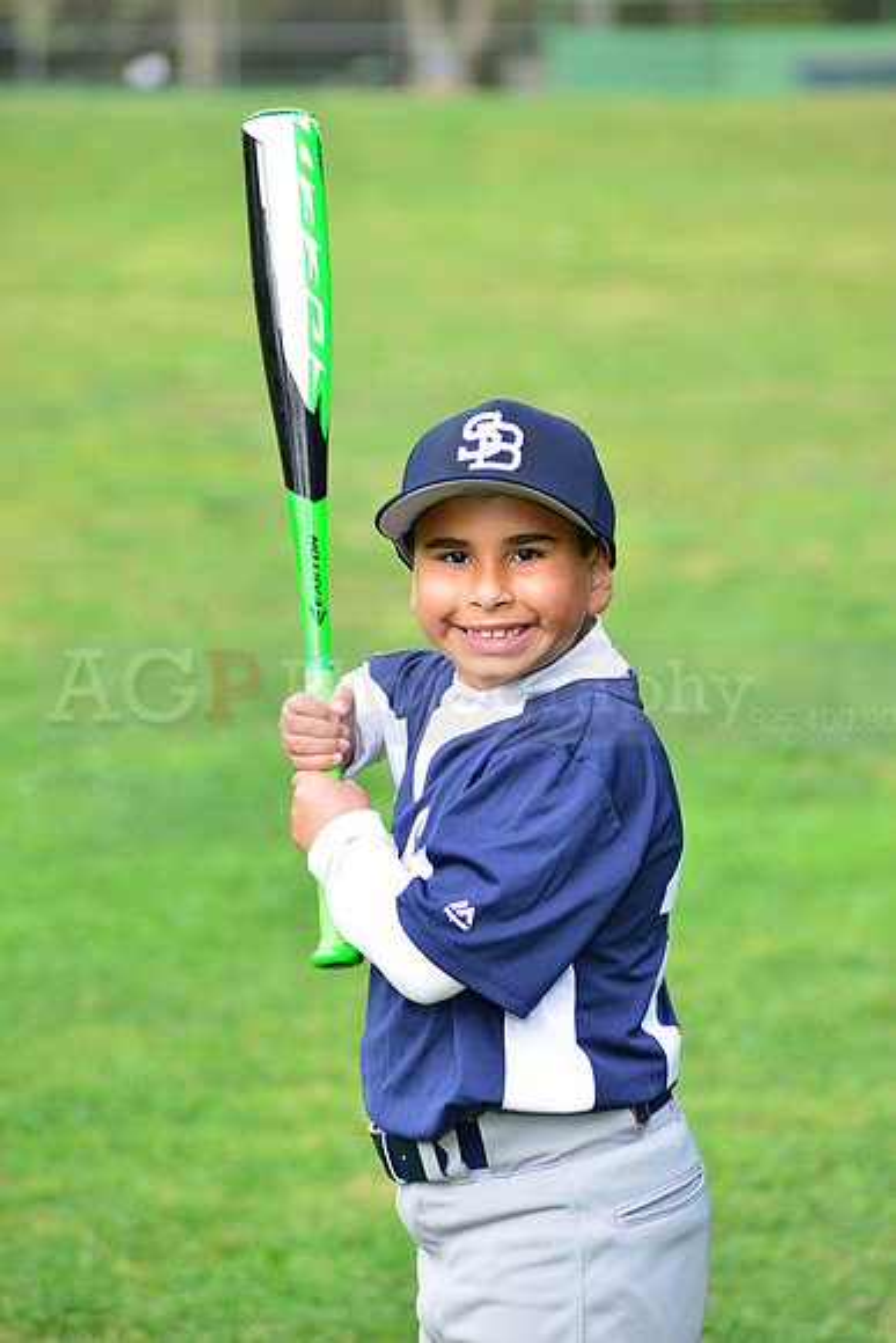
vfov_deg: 12.8
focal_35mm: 160
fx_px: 5969
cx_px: 448
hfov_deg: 8.6
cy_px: 672
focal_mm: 160
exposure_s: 1/200
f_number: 5.6
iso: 320
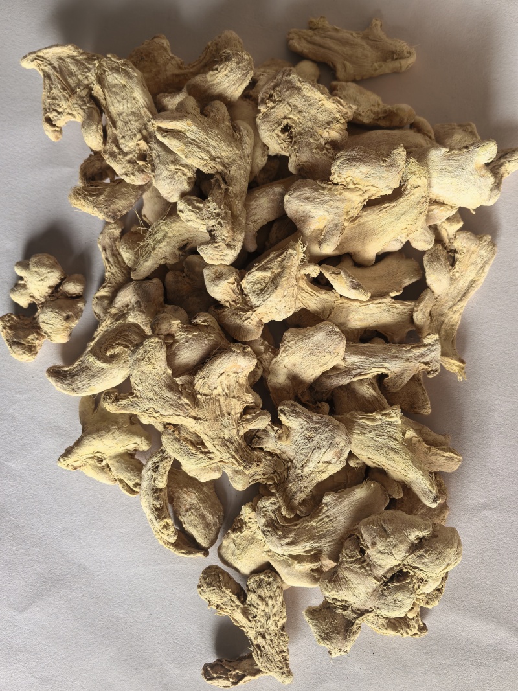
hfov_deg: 51.3
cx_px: 259
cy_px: 346
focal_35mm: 27
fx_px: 539
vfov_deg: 65.3
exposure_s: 1/160
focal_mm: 5.75
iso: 50
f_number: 2
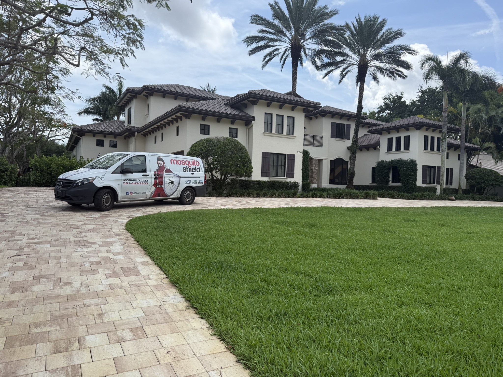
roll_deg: +0.0
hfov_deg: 71.6
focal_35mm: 24
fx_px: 349
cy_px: 188
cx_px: 252
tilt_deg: -0.4
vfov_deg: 56.8
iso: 100
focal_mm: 6.76
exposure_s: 1/3145
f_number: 1.78
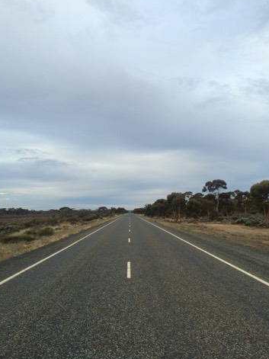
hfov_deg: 44.1
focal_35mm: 32
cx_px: 130
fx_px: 332
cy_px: 188
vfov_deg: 56.8
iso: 32
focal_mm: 4.15
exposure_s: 1/206
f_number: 2.2
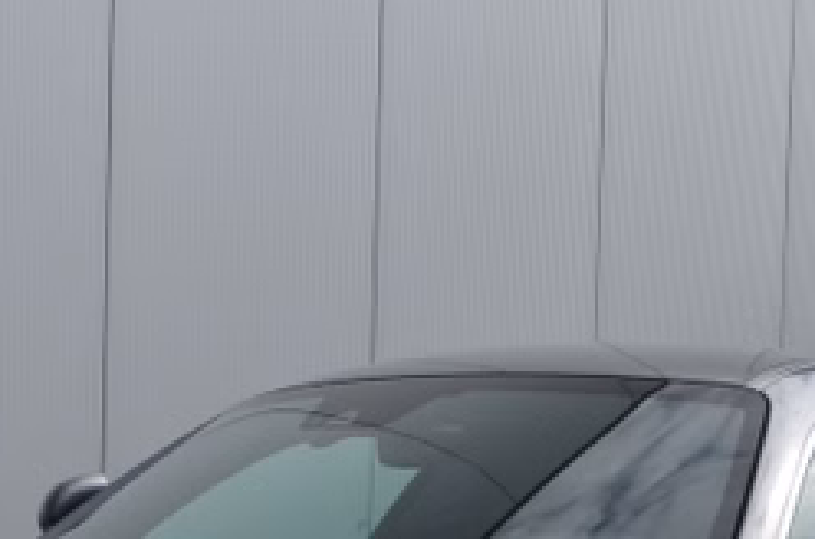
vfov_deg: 10.5
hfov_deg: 16.2
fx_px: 2845
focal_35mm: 126
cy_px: 756
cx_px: 217
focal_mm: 26
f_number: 11
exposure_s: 1/125
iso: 160
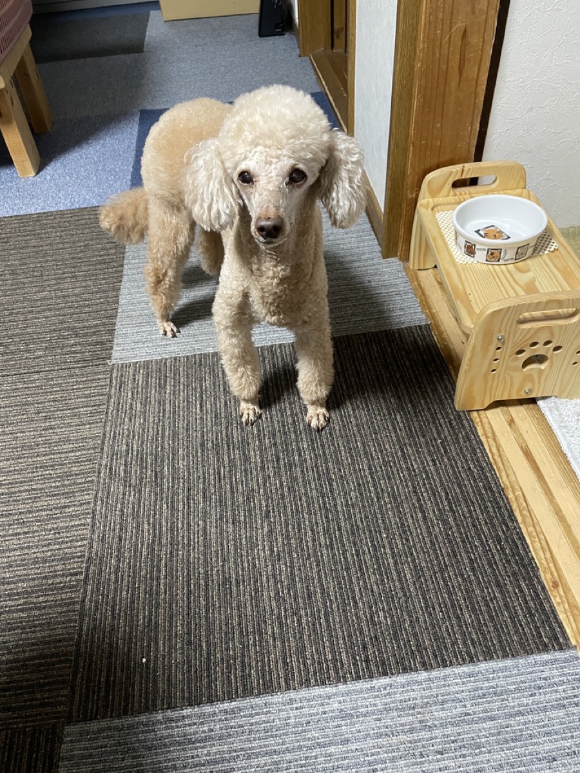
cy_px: 386
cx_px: 290
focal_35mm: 26
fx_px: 581
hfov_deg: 53.1
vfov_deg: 67.3
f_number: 1.6
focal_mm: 4.2
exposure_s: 1/60
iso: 500
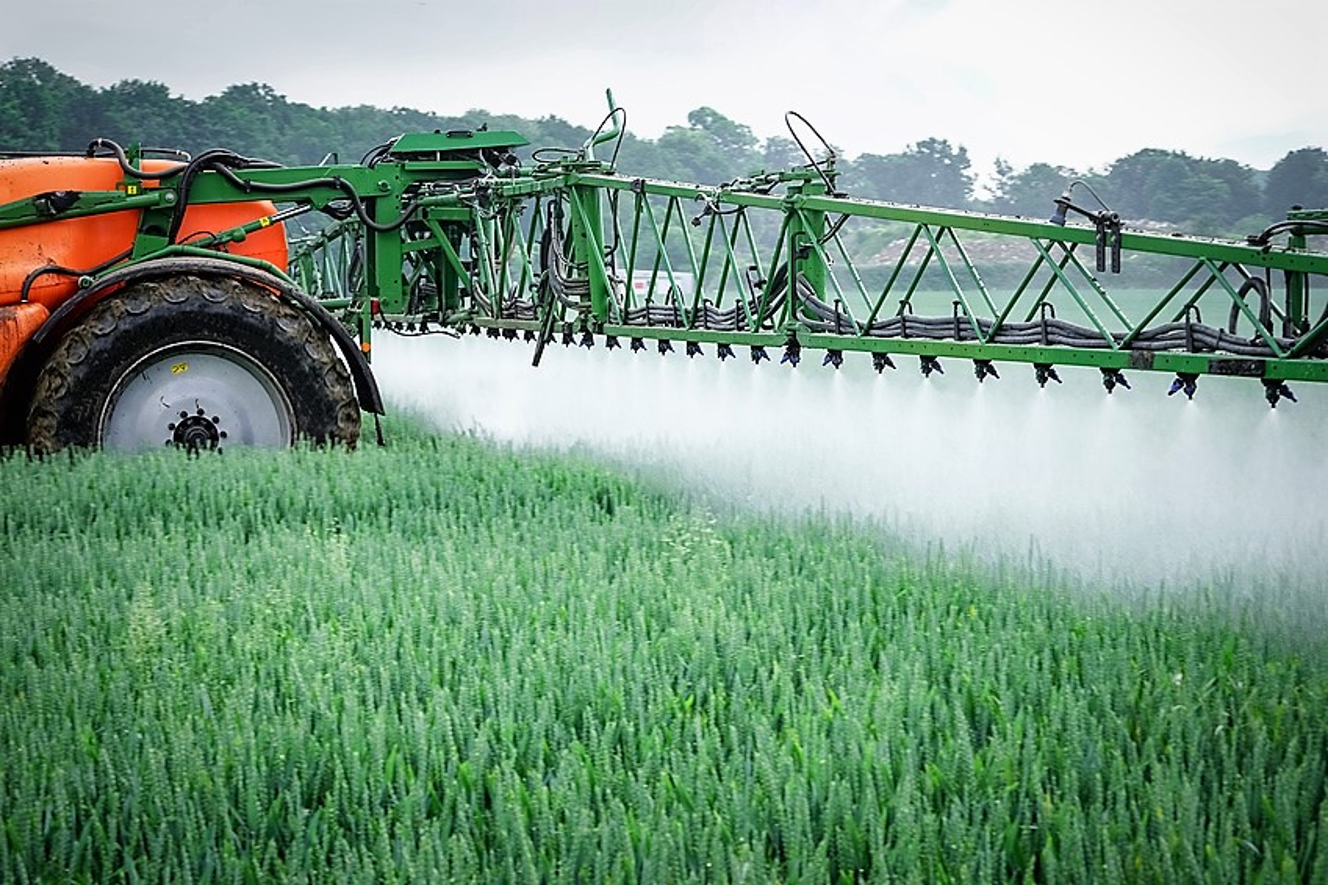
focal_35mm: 70
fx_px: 2582
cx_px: 664
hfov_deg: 28.8
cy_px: 442
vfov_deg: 19.5
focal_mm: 70
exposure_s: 1/125
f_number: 9
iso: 100
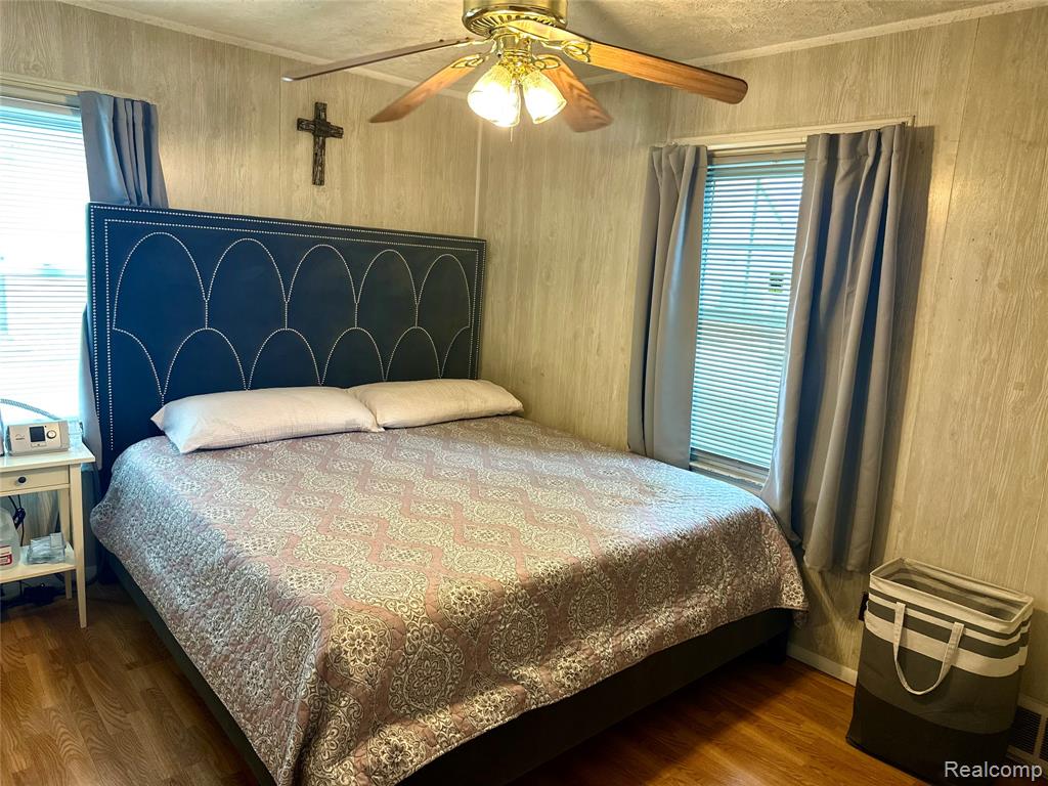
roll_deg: -3.0
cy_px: 393
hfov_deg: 71.6
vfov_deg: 56.8
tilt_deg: -10.0
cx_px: 524
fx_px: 727
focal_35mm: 24
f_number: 1.78
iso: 160
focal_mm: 6.86
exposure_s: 1/120
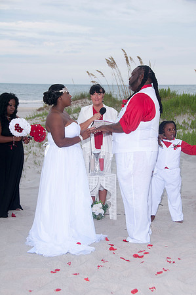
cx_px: 98
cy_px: 148
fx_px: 565
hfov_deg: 19.7
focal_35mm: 69
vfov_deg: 29.3
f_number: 5.6
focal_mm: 46
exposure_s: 1/125
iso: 200
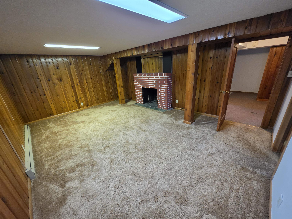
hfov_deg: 106.2
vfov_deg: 89.9
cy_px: 110
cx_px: 146
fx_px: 110
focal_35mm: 13
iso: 500
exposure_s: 1/60
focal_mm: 2.2
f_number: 1.9
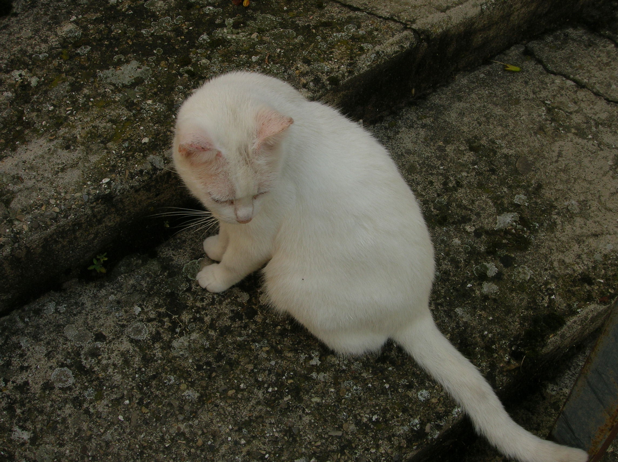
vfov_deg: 34.3
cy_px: 231
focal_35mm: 42
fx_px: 749
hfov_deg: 44.8
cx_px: 309
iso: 50
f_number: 5.2
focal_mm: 7
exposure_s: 1/136
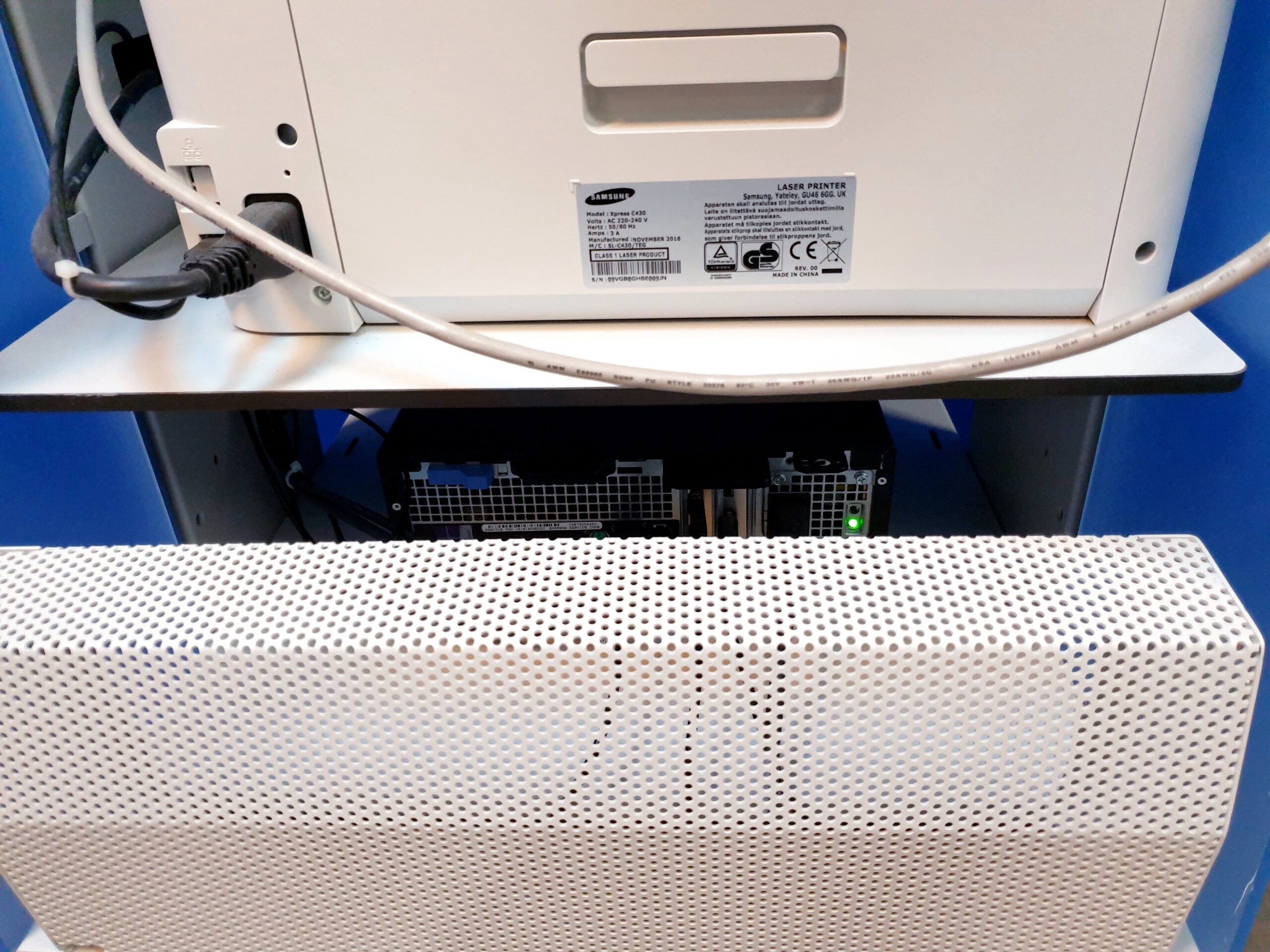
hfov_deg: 67.3
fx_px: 954
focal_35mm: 26
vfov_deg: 53.1
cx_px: 635
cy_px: 476
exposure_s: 1/100
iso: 250
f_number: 1.5
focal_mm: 4.3
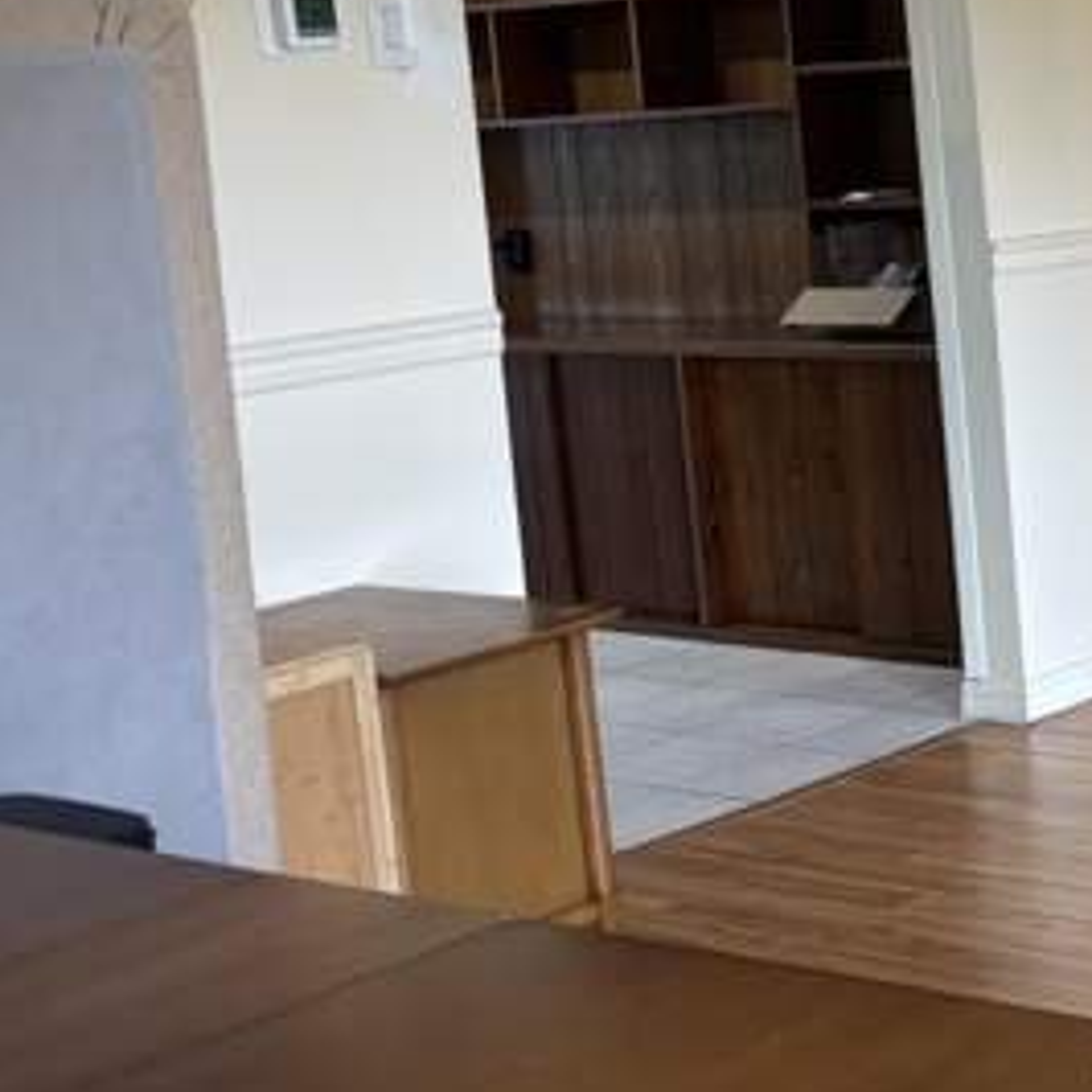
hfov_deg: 21.7
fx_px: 2463
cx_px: 1535
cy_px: 312
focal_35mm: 69
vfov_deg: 24.8
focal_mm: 5.96
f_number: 1.6
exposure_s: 1/60
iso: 160
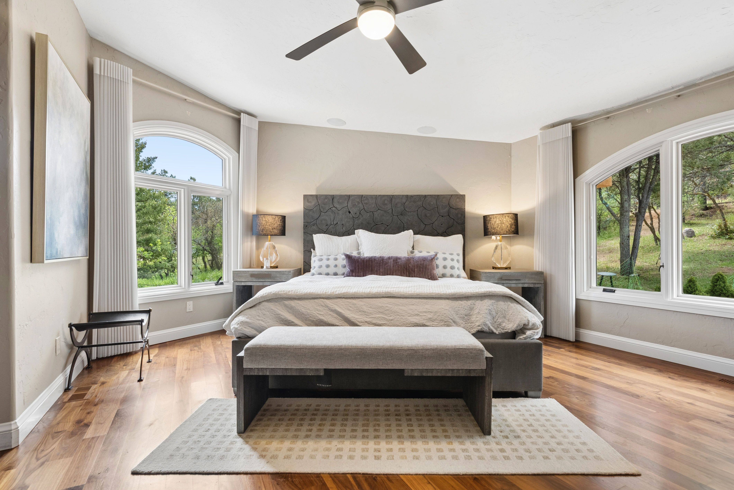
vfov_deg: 70.5
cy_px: 245
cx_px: 367
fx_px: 347
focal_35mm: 17
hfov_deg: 93.2
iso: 640
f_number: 8
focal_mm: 17
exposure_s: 1/40
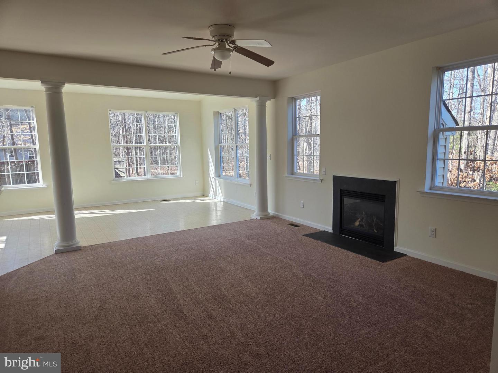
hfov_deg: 73.9
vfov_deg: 58.9
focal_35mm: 23
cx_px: 249
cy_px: 186
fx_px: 331
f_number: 1.8
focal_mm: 5.4
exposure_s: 1/359
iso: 50
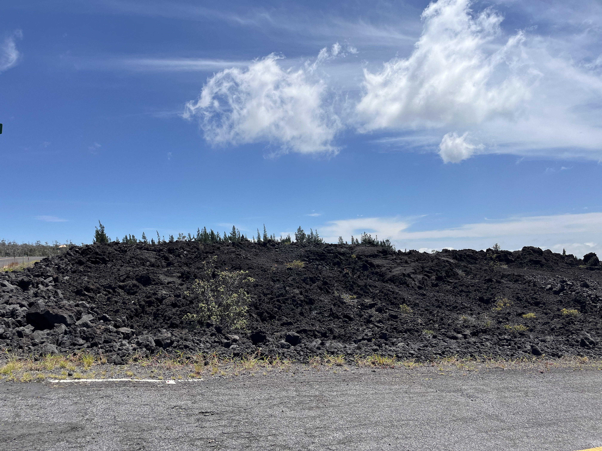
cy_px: 226
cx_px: 301
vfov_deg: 53.1
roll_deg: +2.4
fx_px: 452
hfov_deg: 67.3
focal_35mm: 26
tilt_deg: +3.5
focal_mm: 5.1
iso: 50
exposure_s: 1/6173
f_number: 1.6
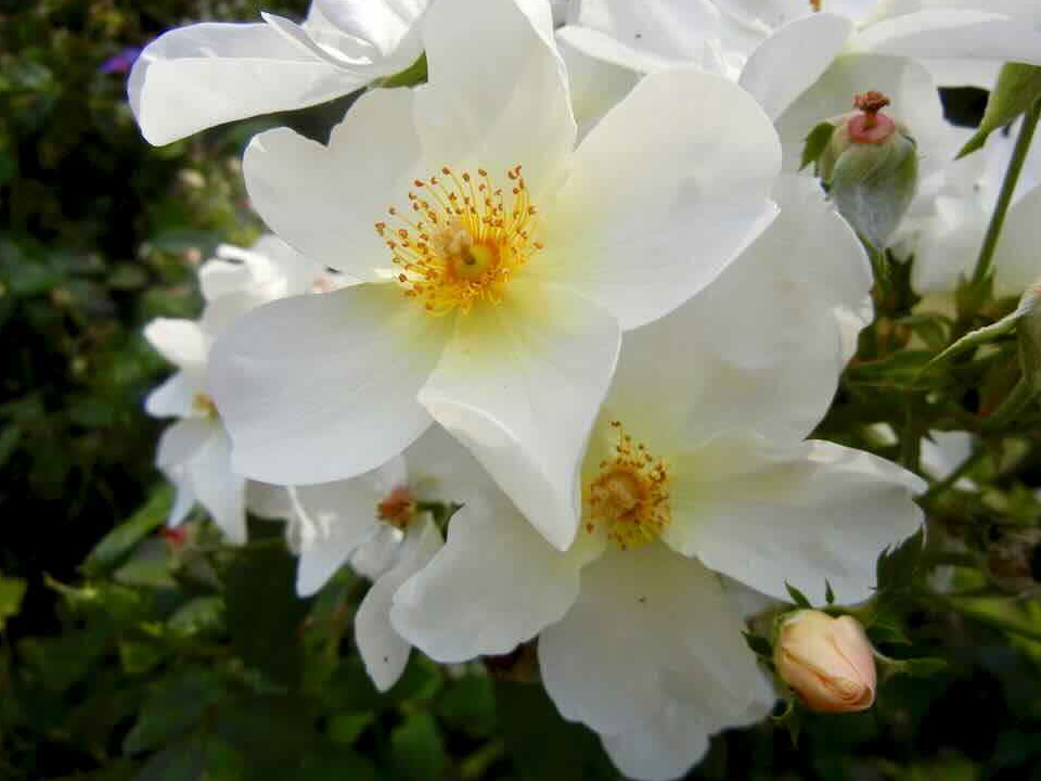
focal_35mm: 32
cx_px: 548
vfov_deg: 44.2
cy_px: 386
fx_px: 962
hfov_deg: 56.8
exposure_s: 1/537
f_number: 3.5
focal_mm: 5.4
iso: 160
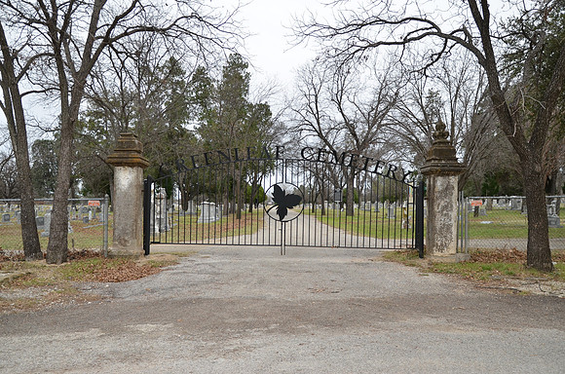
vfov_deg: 41.5
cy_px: 187
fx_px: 493
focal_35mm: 32
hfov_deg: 59.6
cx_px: 282
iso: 400
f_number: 5
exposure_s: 1/100
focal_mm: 21
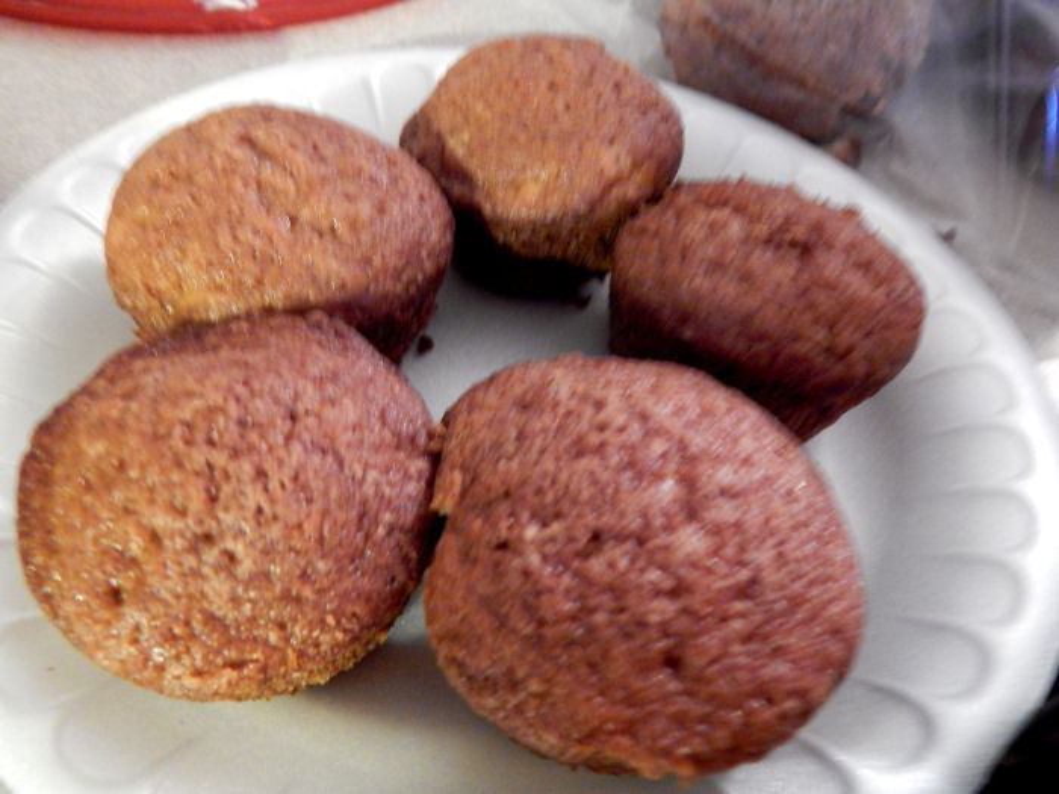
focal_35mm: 31
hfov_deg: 58.4
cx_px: 530
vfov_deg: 45.4
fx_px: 948
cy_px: 397
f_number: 3.2
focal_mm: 5.6
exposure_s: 1/4
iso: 800
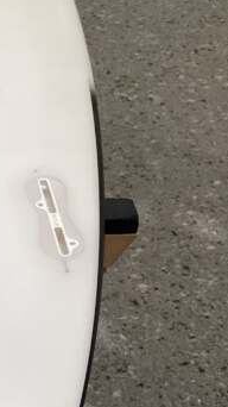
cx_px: -110
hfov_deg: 14.3
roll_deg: -2.1
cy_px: 244
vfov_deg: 26.8
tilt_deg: -41.2
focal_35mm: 79
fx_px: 850
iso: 80
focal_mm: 3.3
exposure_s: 1/120
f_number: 2.4
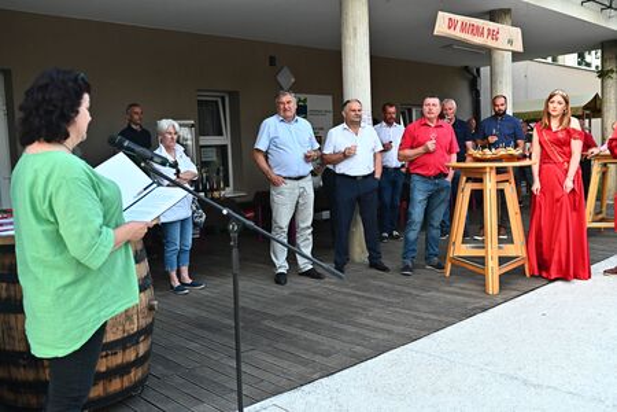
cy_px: 206
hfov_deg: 54.4
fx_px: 600
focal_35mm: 35
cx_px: 308
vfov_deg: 37.9
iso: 1000
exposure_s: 1/640
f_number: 3.5
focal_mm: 35
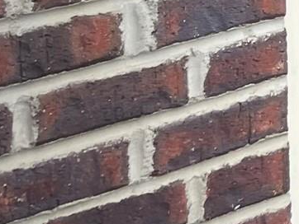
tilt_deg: -2.7
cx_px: 655
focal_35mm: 147
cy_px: -350
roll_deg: +2.8
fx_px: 1271
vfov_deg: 8.9
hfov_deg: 11.6
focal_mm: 5.1
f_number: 1.6
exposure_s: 1/207
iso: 40
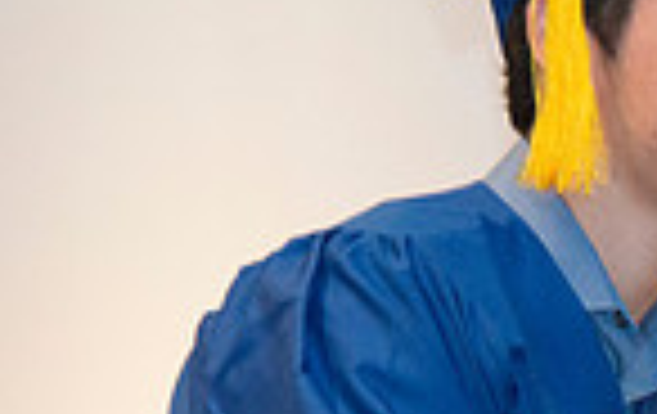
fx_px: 12886
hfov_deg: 2.9
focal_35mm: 718
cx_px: 978
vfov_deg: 1.8
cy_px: 565
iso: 2000
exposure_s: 1/80
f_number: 5.6
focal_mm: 150
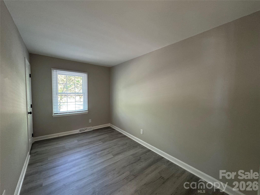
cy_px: 98
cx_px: 130
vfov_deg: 85.7
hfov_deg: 102.1
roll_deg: -0.9
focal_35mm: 14
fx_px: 105
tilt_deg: -3.3
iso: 500
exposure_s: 1/60
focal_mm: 2.22
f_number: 2.2
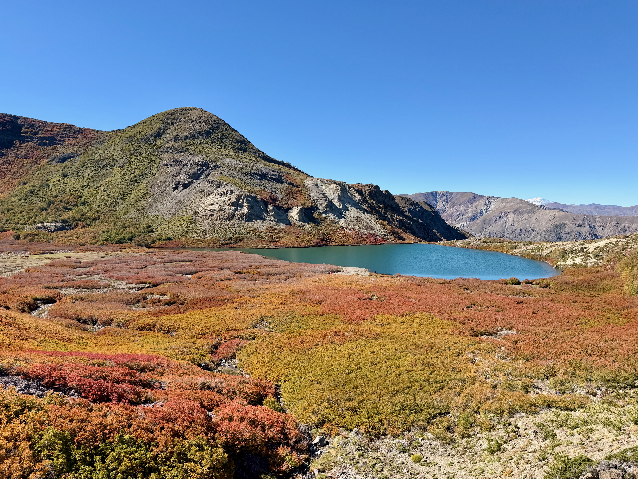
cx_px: 319
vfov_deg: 56.8
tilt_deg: -3.6
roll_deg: -0.3
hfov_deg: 71.6
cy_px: 240
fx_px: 442
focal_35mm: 24
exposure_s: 1/3953
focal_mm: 6.76
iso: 80
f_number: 1.78
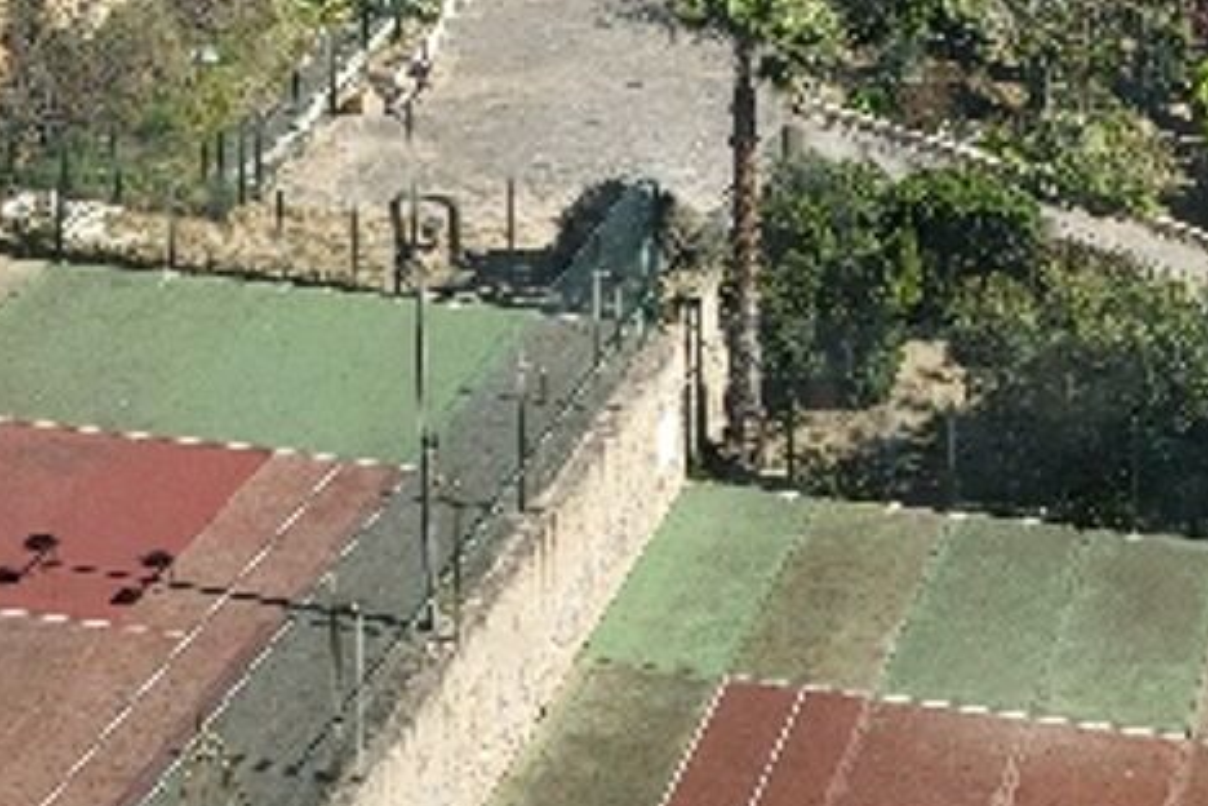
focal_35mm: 77
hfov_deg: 26.0
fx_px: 2584
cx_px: 906
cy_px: -595
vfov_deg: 15.5
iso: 50
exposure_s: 1/2222
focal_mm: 4.25
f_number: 1.8
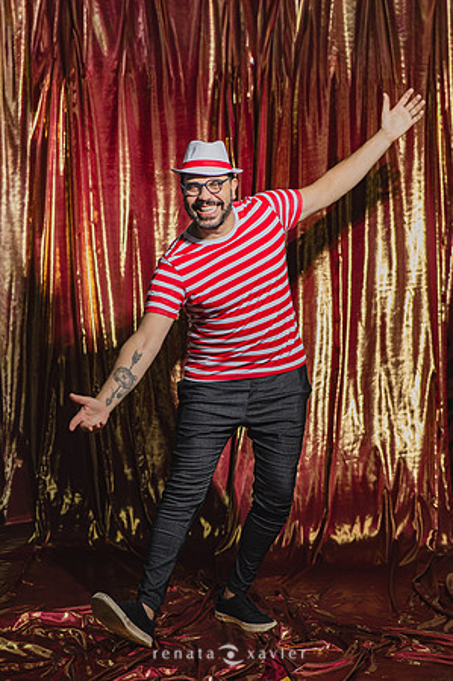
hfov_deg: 16.0
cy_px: 340
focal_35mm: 85
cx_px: 226
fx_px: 1608
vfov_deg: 23.9
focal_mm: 85
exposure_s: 1/200
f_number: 2.5
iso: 125
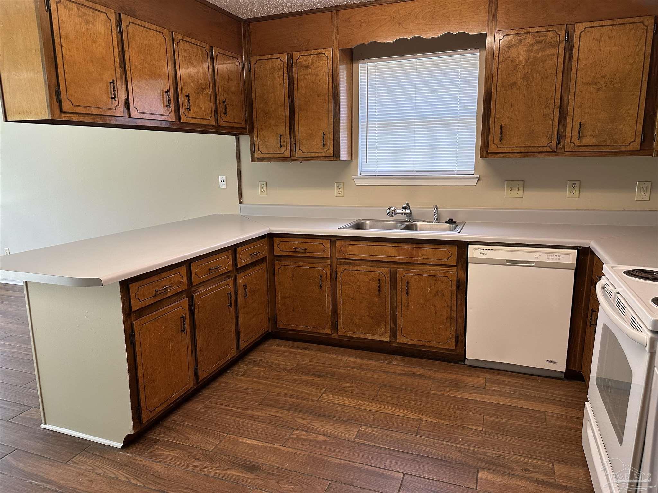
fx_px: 456
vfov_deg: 56.8
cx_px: 329
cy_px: 246
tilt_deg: -10.9
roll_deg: +1.4
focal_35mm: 24
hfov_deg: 71.6
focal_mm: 6.86
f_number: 1.78
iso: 200
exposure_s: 1/60
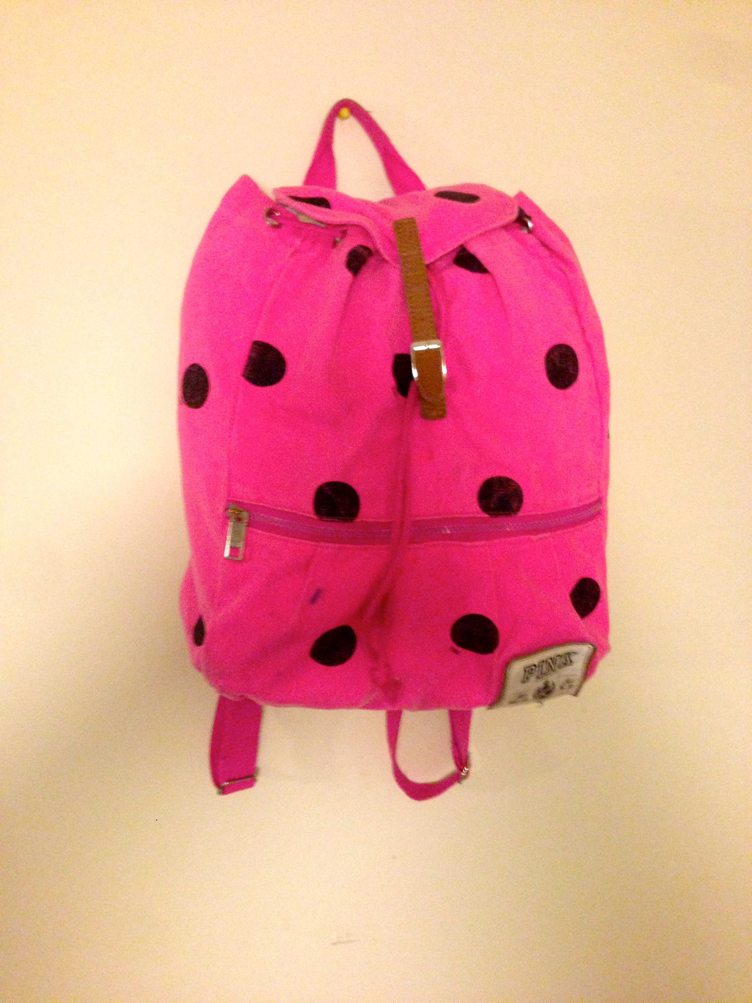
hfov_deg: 42.9
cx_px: 376
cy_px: 502
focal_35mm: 33
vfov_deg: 55.4
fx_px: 956
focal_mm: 4.12
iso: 500
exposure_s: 1/15
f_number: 2.4
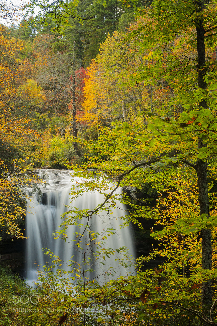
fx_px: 435
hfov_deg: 28.0
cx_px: 108
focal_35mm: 48
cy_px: 163
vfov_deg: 41.2
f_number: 29
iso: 200
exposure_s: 1/1.25
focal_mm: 32
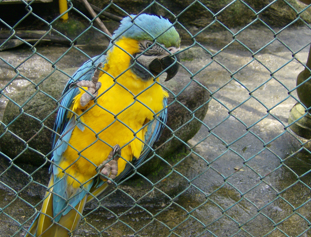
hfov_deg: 37.9
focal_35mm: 50
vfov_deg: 29.3
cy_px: 104
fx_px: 451
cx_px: 127
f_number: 2.9
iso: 100
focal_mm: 6.4
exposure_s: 1/198
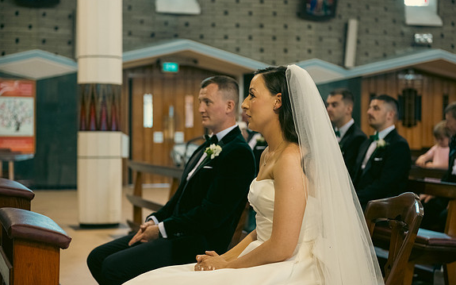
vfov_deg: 18.1
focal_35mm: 72
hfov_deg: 28.6
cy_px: 148
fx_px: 895
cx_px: 228
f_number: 3.5
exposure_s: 1/160
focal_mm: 70
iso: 1000
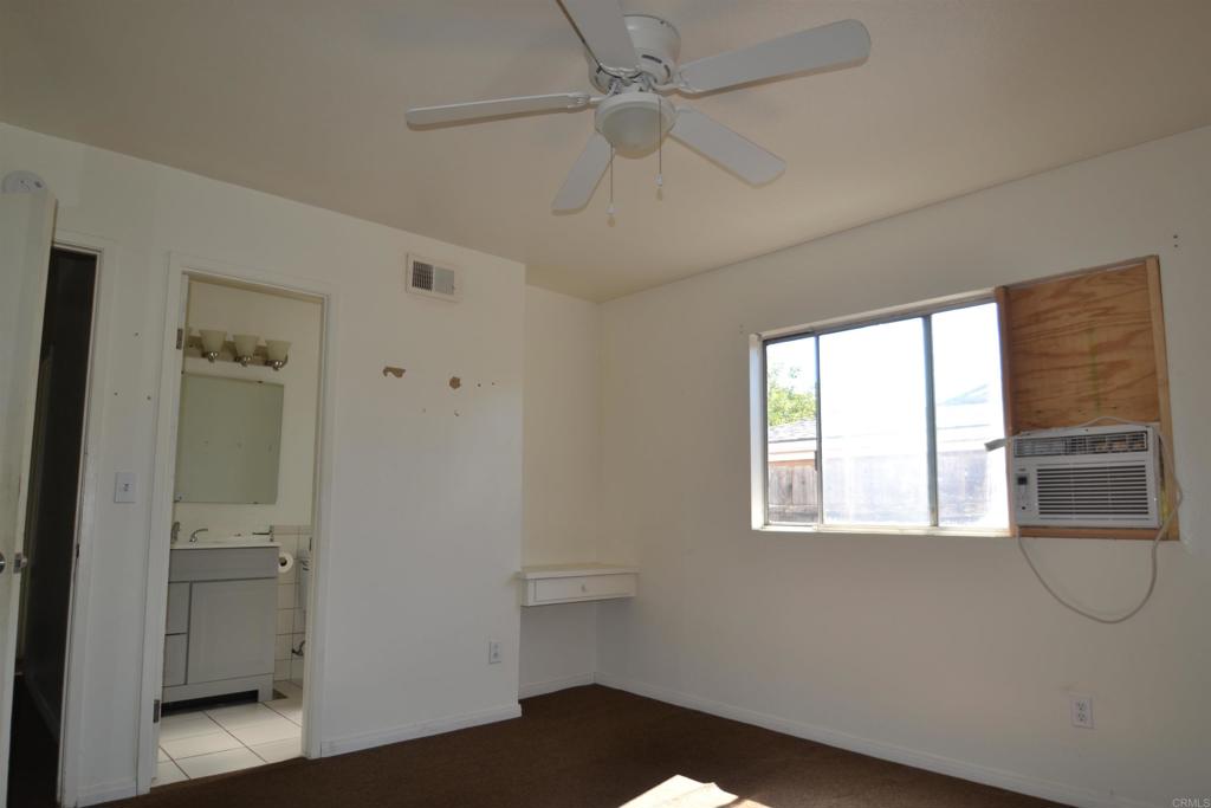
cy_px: 404
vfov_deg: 59.5
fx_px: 706
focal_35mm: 21
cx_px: 606
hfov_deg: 81.2
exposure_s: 1/125
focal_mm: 14
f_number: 4
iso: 100
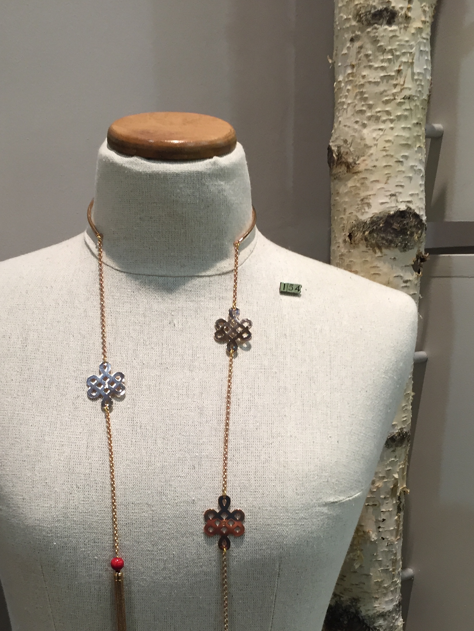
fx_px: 785
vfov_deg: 42.8
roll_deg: +3.0
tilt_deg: -16.2
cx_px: 189
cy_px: 457
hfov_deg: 33.5
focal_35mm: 43
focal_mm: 4.15
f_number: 2.2
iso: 80
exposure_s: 1/33
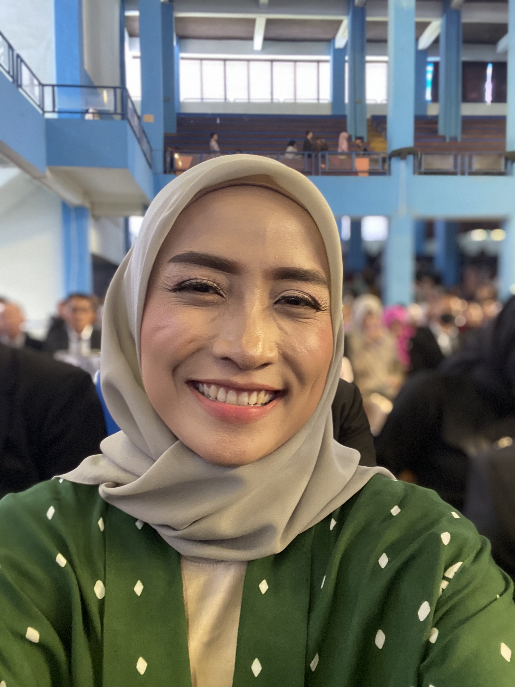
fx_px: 595
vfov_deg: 60.0
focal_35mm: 30
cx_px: 258
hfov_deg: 46.8
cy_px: 344
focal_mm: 2.71
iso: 400
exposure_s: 1/33
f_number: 2.2
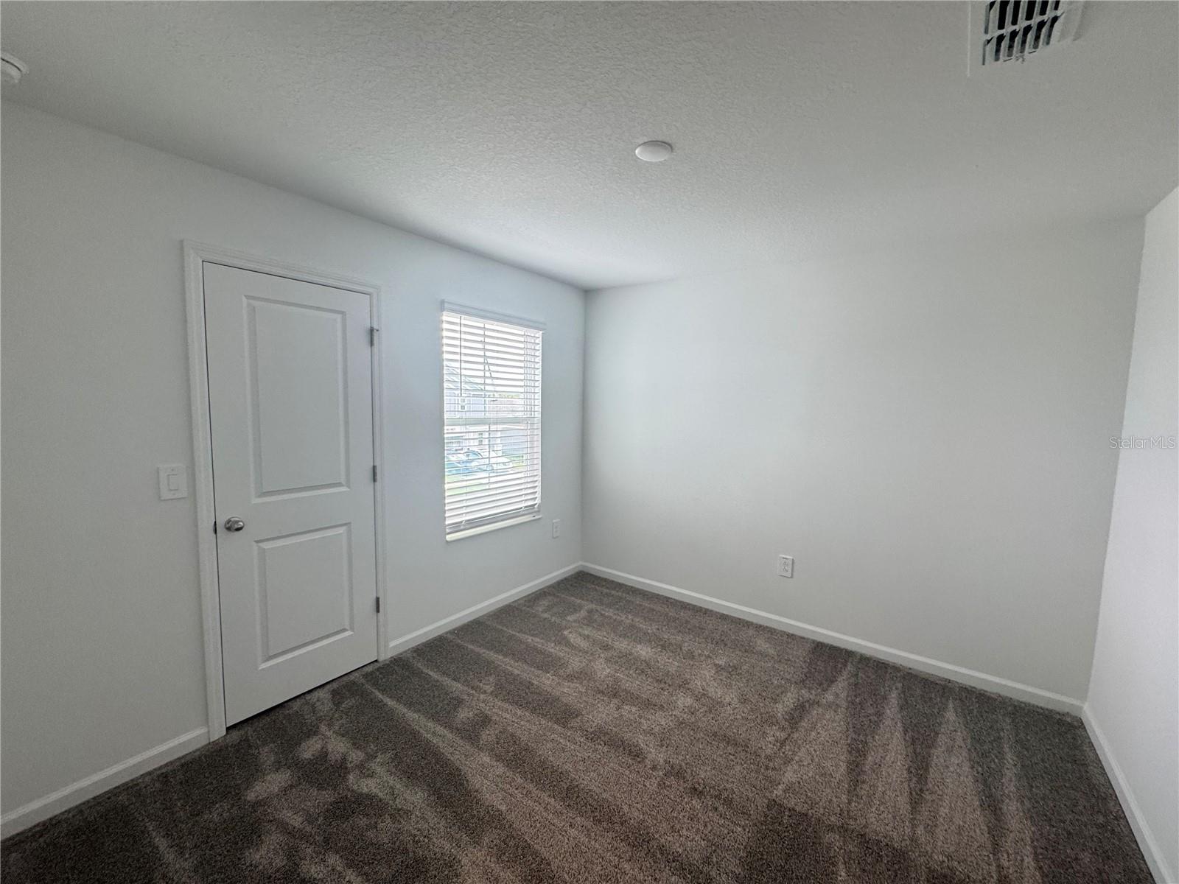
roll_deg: -1.6
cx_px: 590
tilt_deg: -6.4
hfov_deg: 102.1
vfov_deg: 85.7
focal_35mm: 14
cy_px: 442
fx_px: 477
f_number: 2.2
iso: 200
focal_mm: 2.22
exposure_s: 1/120
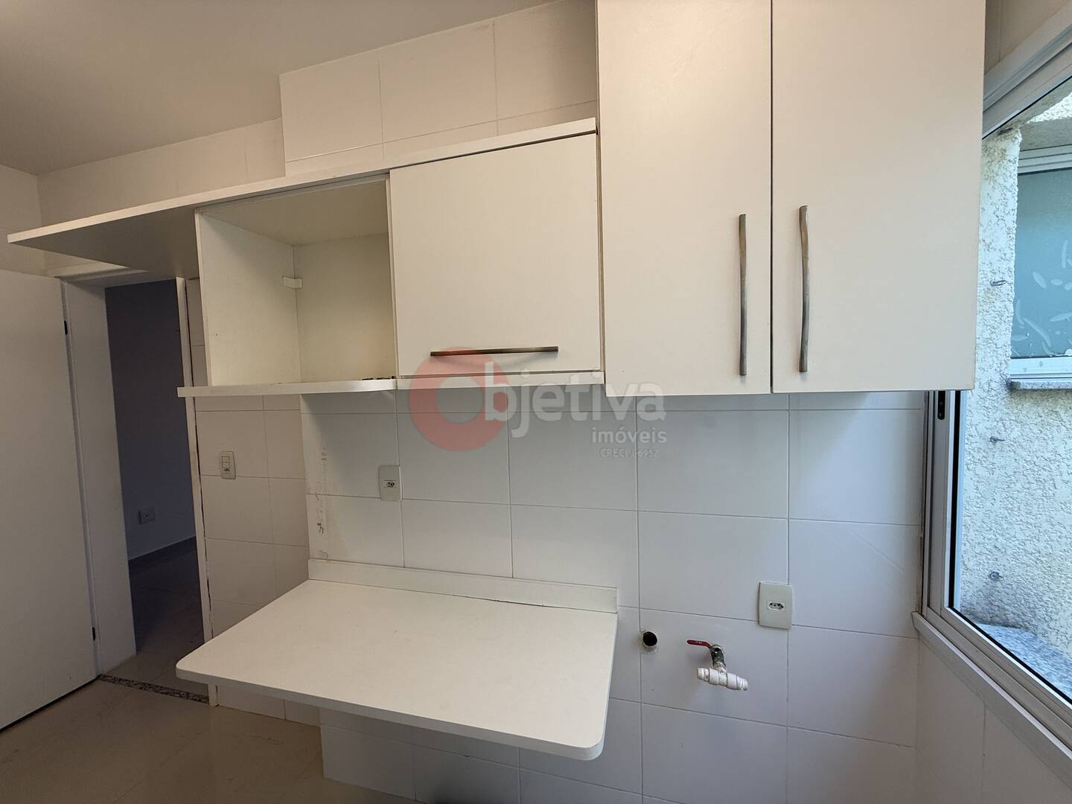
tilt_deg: -3.9
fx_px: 434
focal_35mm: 14
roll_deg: +2.0
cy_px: 402
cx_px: 536
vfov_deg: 85.7
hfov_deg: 102.1
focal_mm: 2.22
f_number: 2.2
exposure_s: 1/120
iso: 50
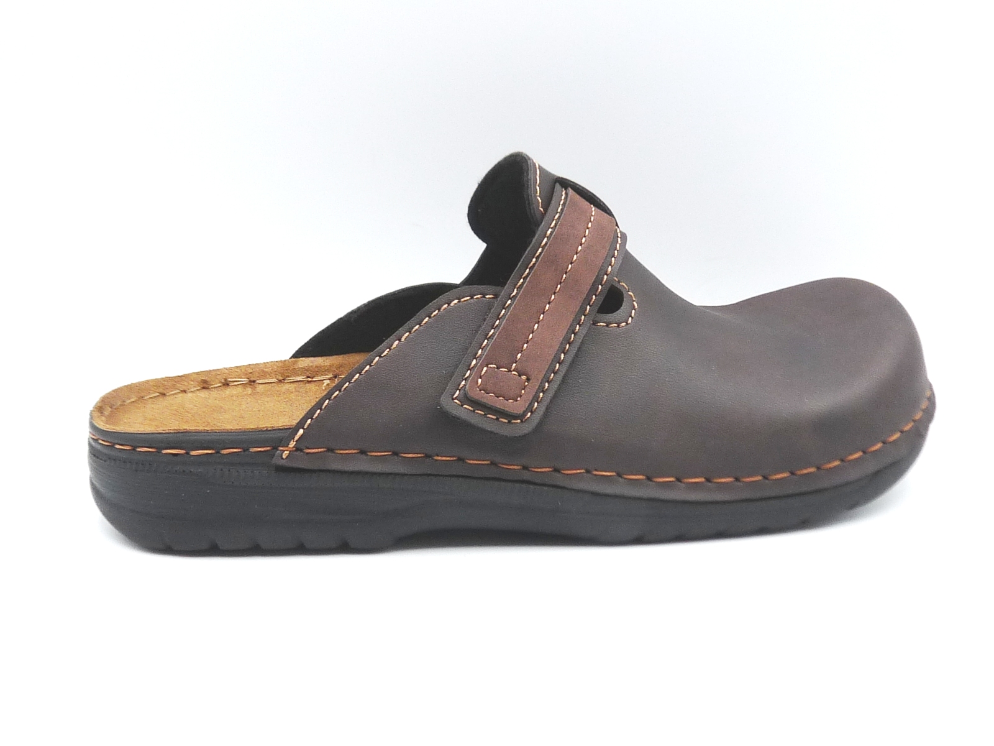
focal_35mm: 48
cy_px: 373
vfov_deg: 30.3
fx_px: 1378
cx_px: 497
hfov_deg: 39.7
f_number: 4
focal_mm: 4.8
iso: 100
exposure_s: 1/125
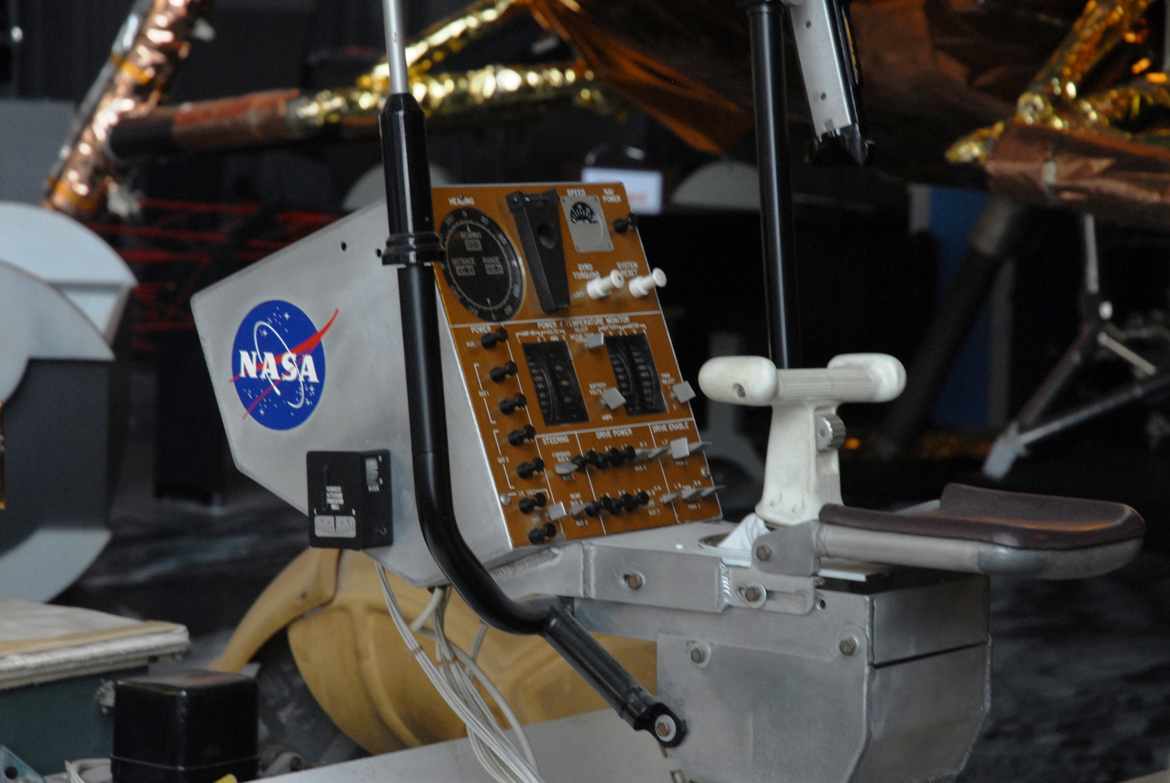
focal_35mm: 105
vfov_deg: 13.1
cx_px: 585
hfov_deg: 19.4
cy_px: 392
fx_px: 3417
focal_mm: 70
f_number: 7.1
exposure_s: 1/25
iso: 400
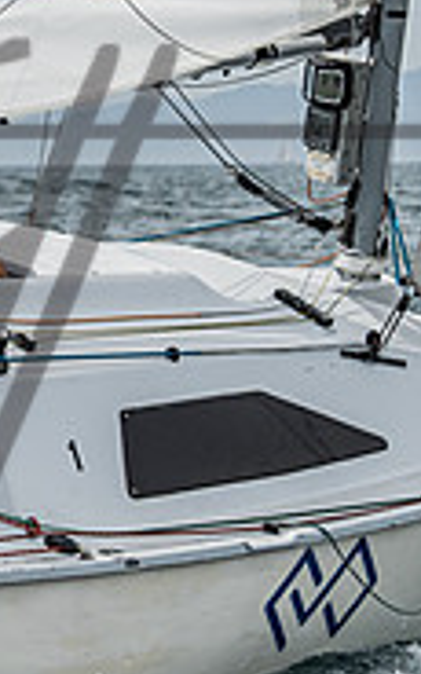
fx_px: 5416
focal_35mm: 295
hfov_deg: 4.4
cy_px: 262
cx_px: -515
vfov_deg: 7.1
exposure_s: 1/2500
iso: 320
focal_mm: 79
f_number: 6
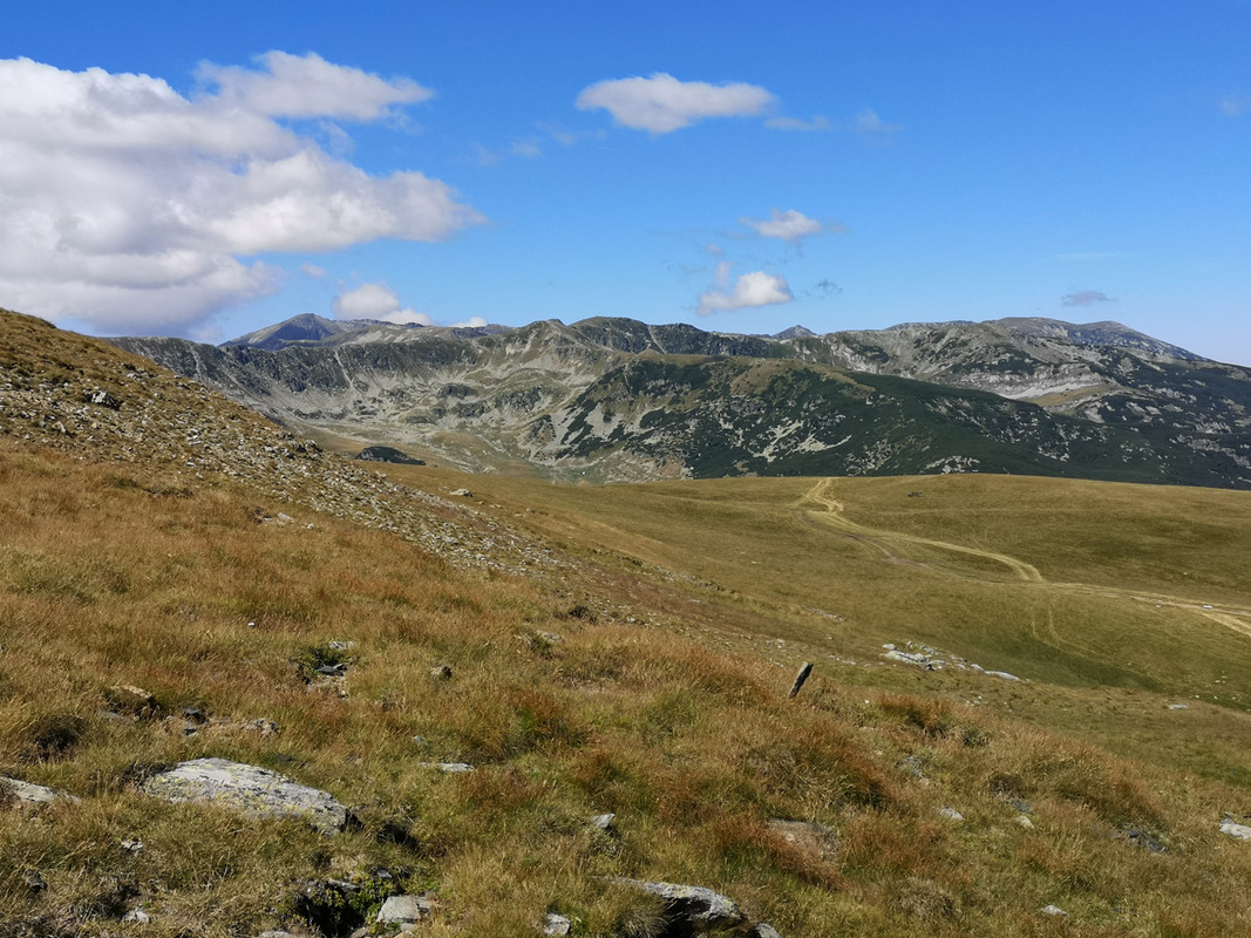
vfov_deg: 31.5
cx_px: 626
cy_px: 469
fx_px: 1662
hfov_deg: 41.2
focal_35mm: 46
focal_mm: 3.95
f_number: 1.8
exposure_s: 1/2747
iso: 50
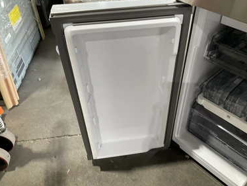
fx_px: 221
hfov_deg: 58.3
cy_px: 90
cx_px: 129
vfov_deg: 45.5
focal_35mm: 31
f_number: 1.8
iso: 80
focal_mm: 3
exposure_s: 1/60
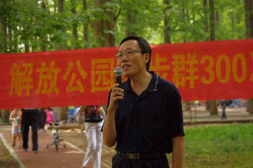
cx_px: 126
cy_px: 84
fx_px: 716
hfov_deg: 20.0
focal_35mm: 102
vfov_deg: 13.4
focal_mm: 67.5
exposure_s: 1/160
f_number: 4.5
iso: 200
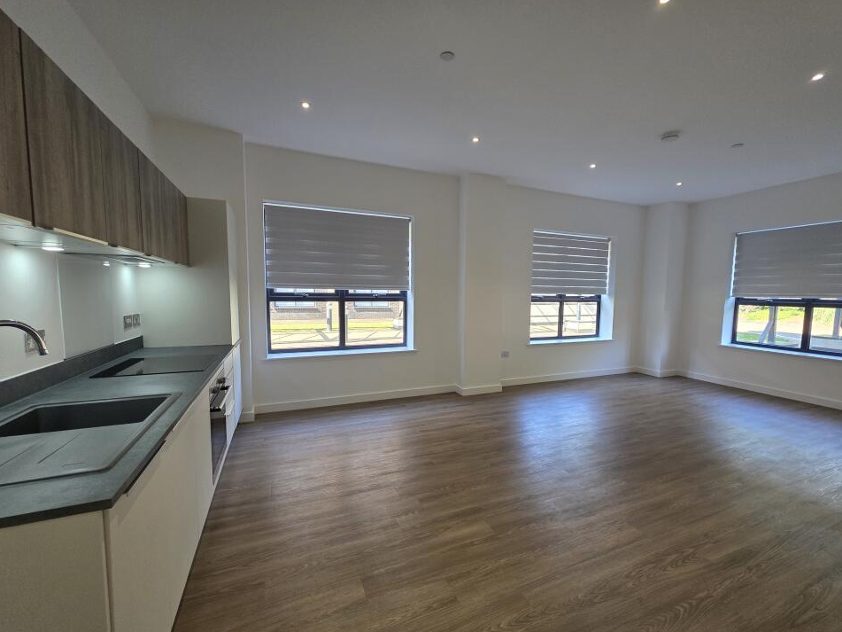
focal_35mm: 14
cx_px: 442
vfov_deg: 85.7
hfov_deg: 102.0
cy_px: 318
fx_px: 340
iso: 100
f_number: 1.9
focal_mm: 2.2
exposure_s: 1/100
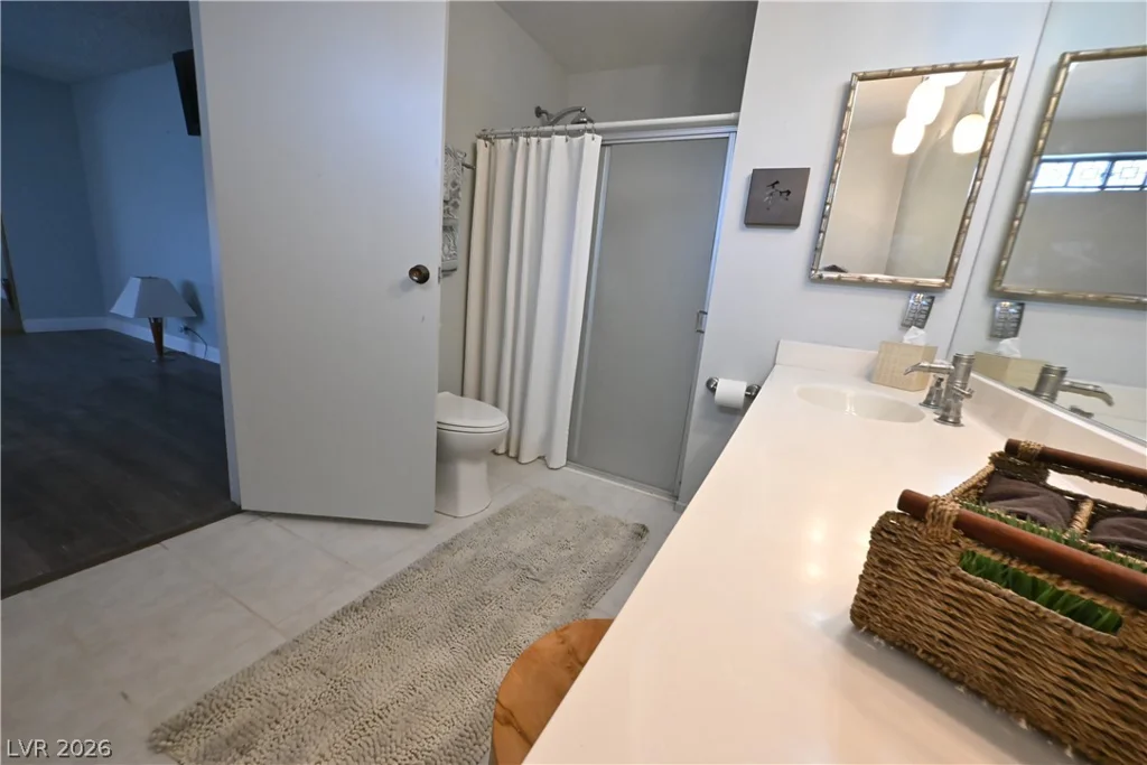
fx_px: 446
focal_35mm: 14
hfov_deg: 104.2
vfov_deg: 81.2
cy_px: 382
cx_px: 574
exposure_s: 1/60
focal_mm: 14
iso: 8000
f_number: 18
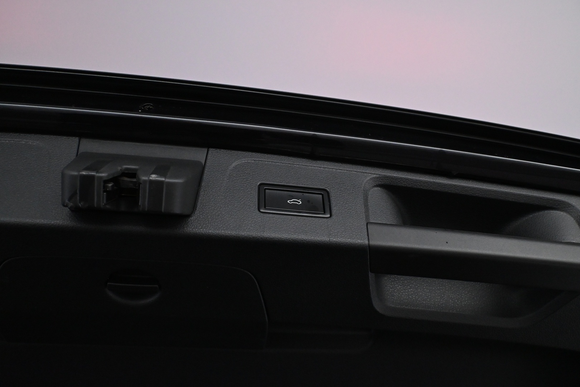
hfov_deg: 58.3
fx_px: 520
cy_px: 194
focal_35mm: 32
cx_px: 290
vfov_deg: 40.8
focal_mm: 21.5
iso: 4000
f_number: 6.3
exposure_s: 1/160
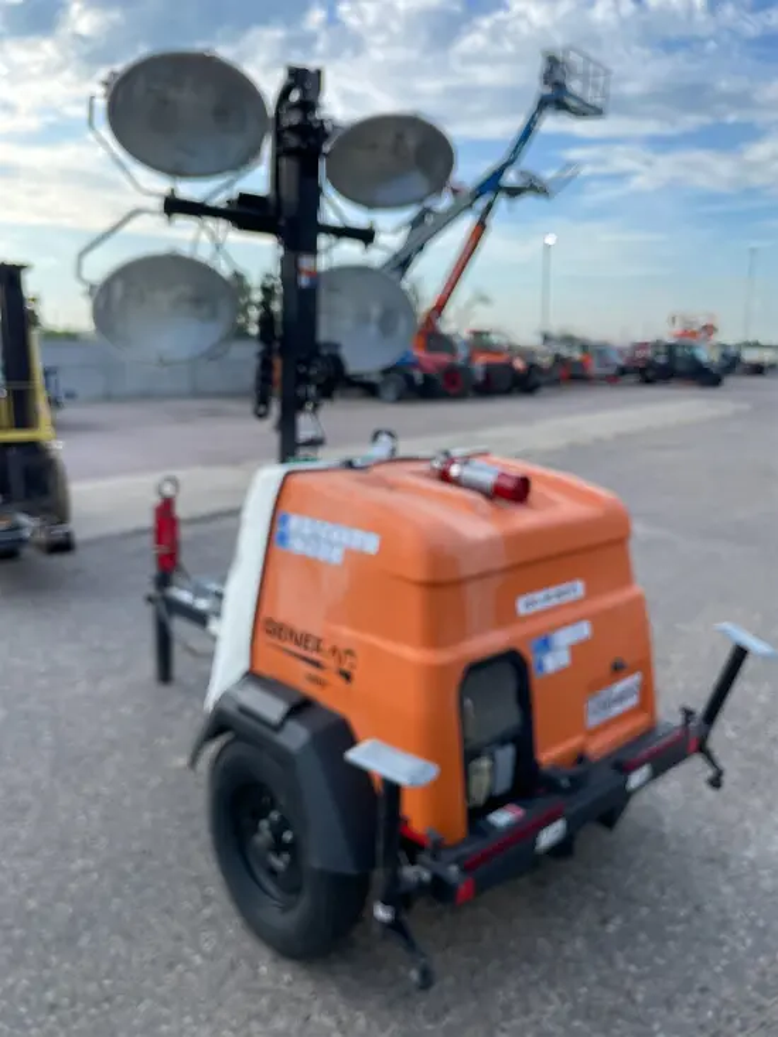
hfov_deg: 53.1
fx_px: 779
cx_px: 389
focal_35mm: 26
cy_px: 518
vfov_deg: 67.3
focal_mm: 4.2
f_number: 1.6
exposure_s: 1/1014
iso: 32
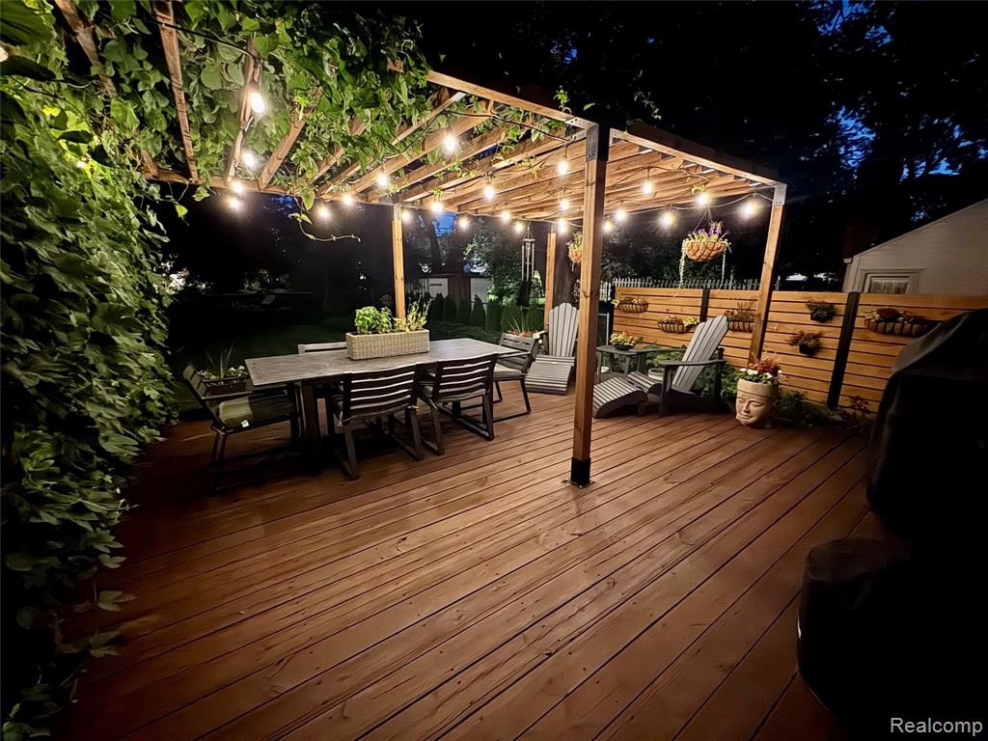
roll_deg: -0.1
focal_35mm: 14
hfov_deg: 102.1
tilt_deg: -14.3
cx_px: 494
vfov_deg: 85.7
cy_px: 370
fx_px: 400
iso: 2000
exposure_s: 1/4
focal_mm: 2.22
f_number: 2.2
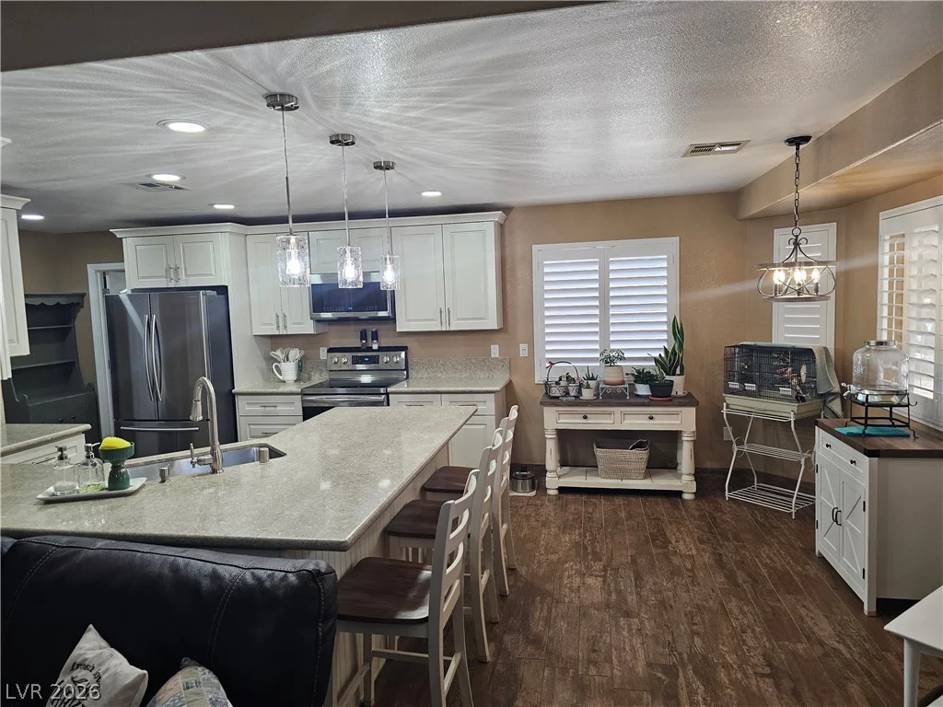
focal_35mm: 23
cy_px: 354
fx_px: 627
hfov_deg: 73.9
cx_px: 472
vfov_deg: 58.9
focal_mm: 6.3
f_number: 1.7
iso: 200
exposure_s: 1/120
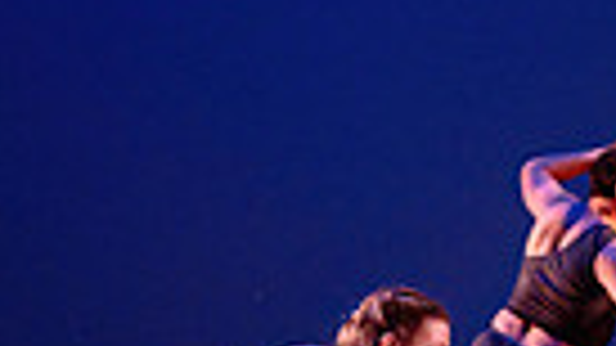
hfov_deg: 14.5
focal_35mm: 144
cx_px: 697
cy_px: 502
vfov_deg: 8.3
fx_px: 2352
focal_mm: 24
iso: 1000
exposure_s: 1/320
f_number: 1.4
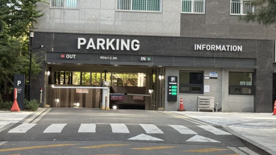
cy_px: 62
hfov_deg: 29.7
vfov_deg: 17.0
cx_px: 128
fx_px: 520
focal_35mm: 71
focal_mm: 6.76
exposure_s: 1/60
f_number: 1.78
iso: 50
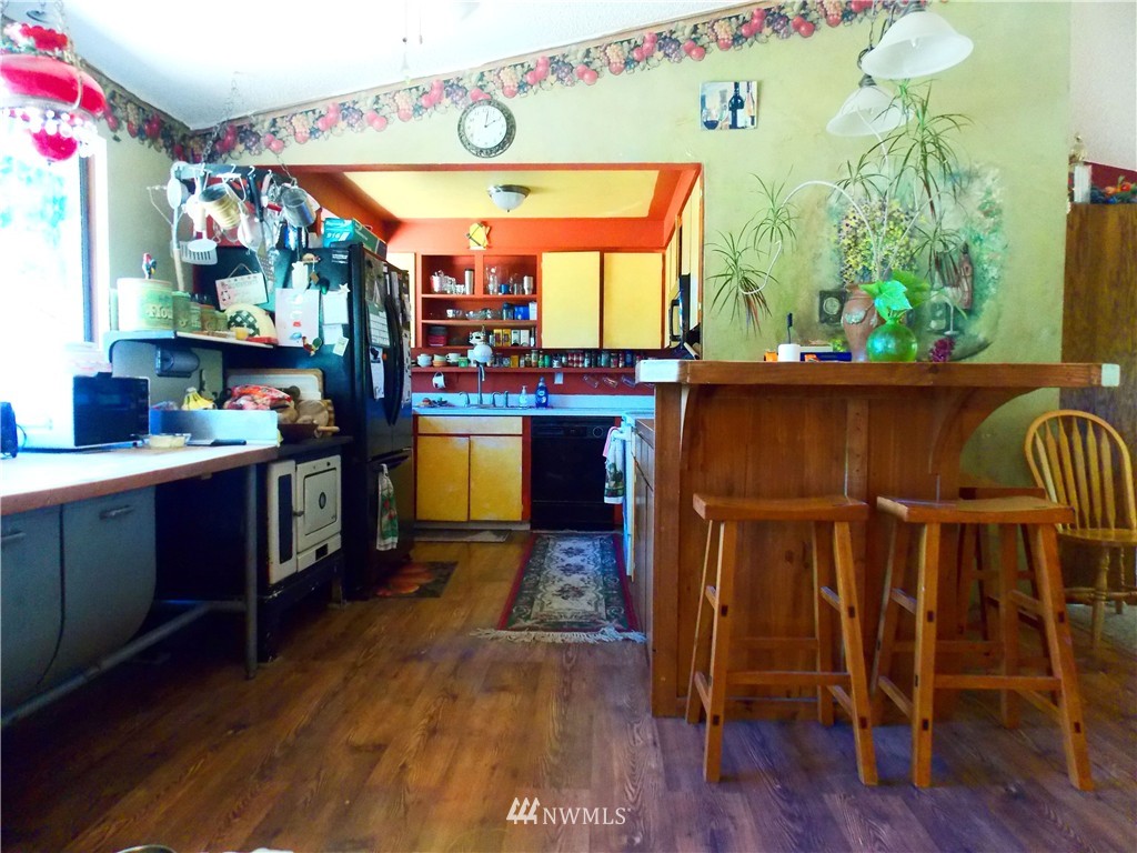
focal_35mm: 23
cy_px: 426
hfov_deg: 73.9
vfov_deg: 58.9
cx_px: 568
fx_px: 755
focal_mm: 4
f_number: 3.1
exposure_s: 1/15
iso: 400
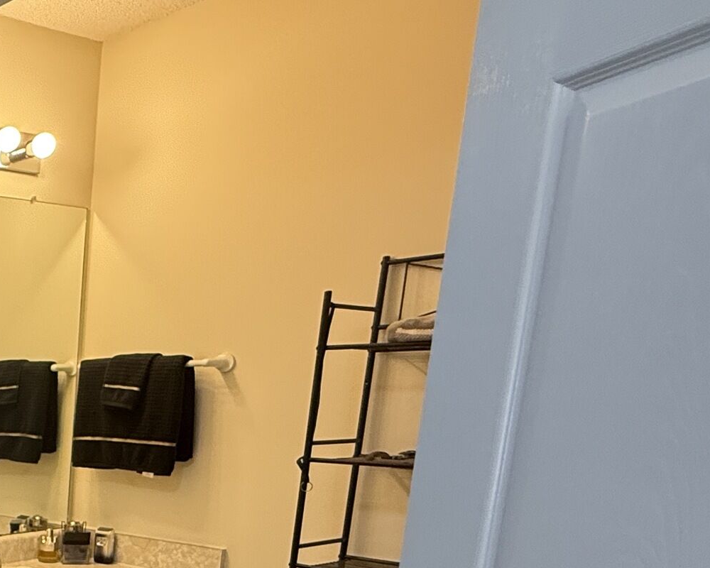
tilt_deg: -11.1
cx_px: -248
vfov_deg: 32.8
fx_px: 883
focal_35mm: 42
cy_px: 568
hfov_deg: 31.7
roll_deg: +0.2
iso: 200
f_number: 2.2
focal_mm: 2.22
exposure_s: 1/120
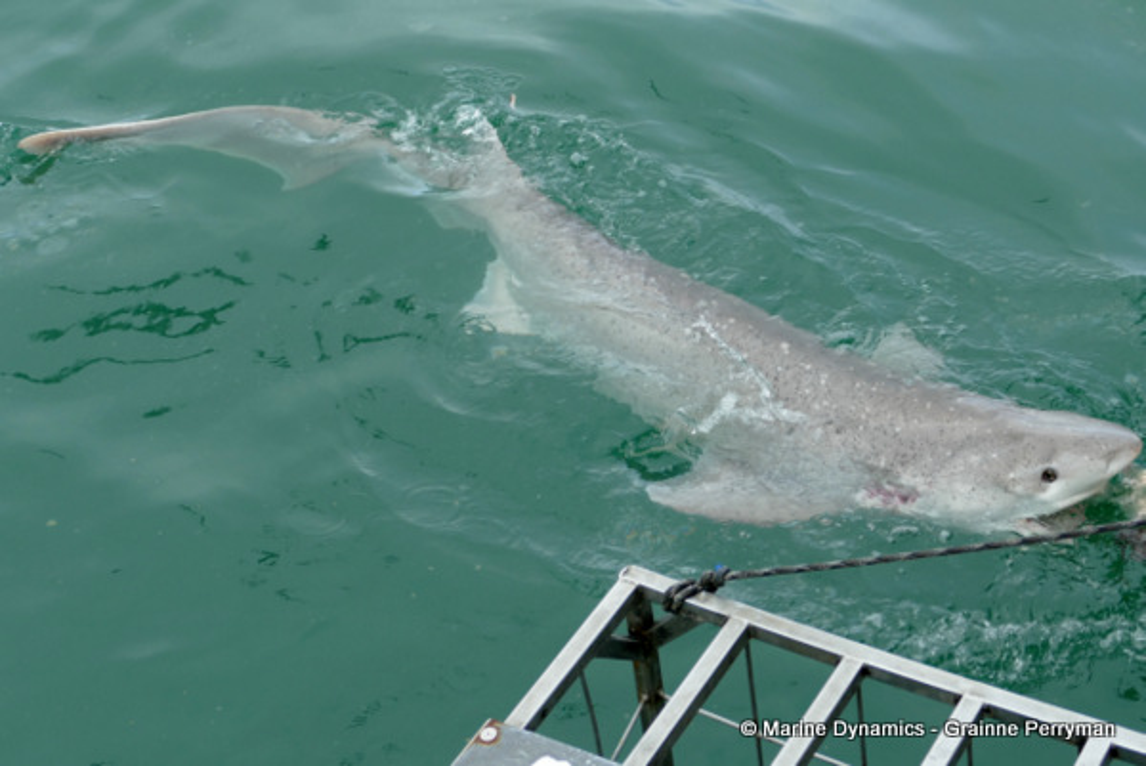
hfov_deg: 31.4
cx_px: 573
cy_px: 383
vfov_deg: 21.3
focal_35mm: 64
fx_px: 2039
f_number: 3.6
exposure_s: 1/160
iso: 125
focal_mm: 23.3
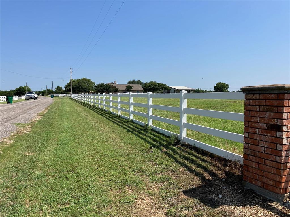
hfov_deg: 63.4
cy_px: 108
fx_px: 235
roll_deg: +0.3
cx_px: 145
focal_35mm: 28
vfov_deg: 49.7
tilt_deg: -3.8
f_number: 1.8
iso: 32
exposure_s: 1/2433
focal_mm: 3.99
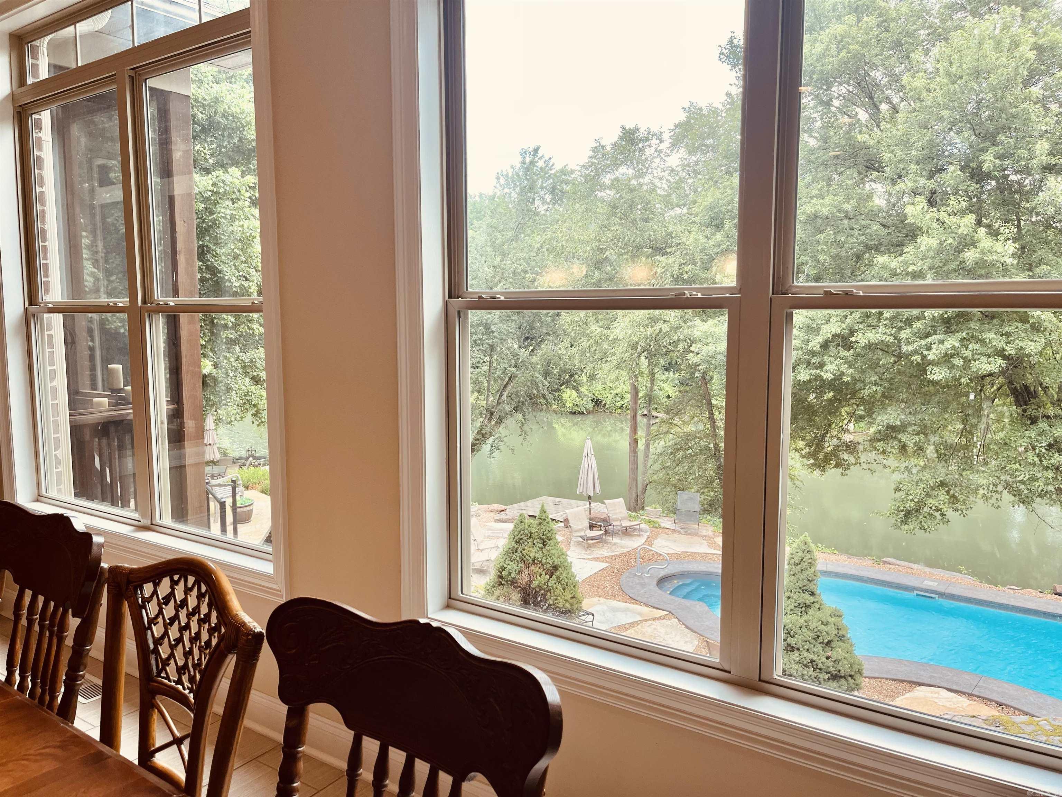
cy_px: 398
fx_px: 798
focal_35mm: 26
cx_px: 531
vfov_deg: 53.1
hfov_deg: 67.3
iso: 40
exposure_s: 1/240
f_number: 1.6
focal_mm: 5.1
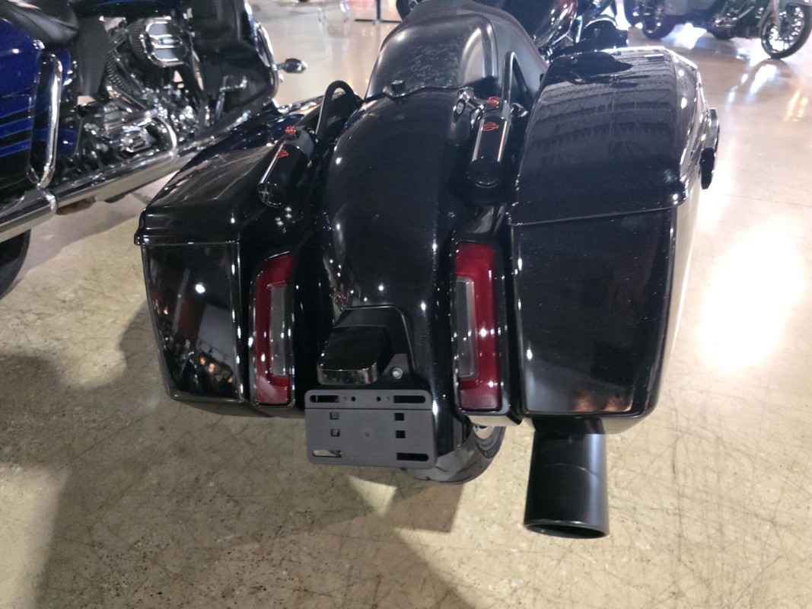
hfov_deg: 73.9
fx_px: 539
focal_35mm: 23
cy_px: 304
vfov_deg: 58.9
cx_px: 406
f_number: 1.7
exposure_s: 1/120
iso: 1600
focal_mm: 6.3
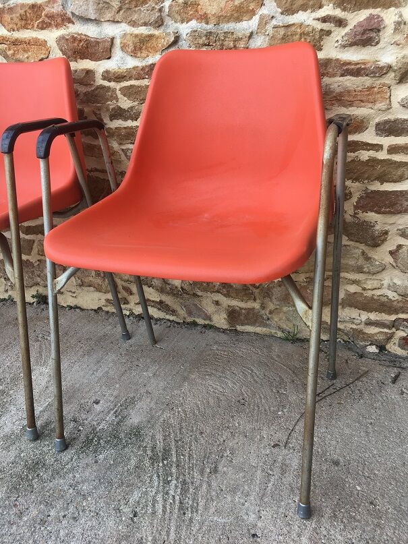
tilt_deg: -26.4
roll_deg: +2.5
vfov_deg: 61.7
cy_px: 272
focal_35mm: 29
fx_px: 456
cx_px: 204
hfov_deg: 48.2
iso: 25
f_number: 2.2
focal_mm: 4.15
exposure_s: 1/159
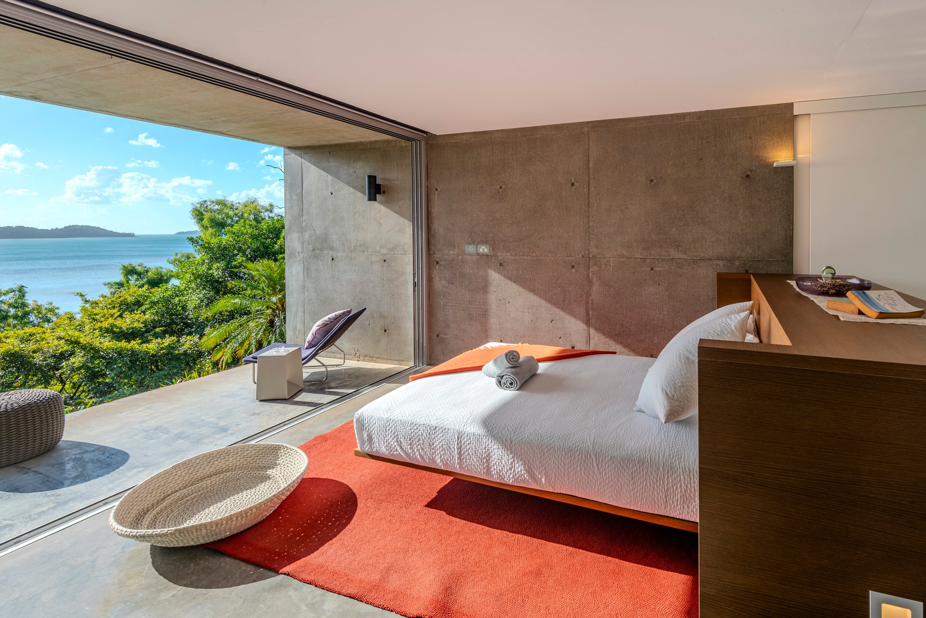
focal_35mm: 16
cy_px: 309
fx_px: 412
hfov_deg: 96.7
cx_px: 463
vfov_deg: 73.7
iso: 100
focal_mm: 16
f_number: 10
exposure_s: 1/200
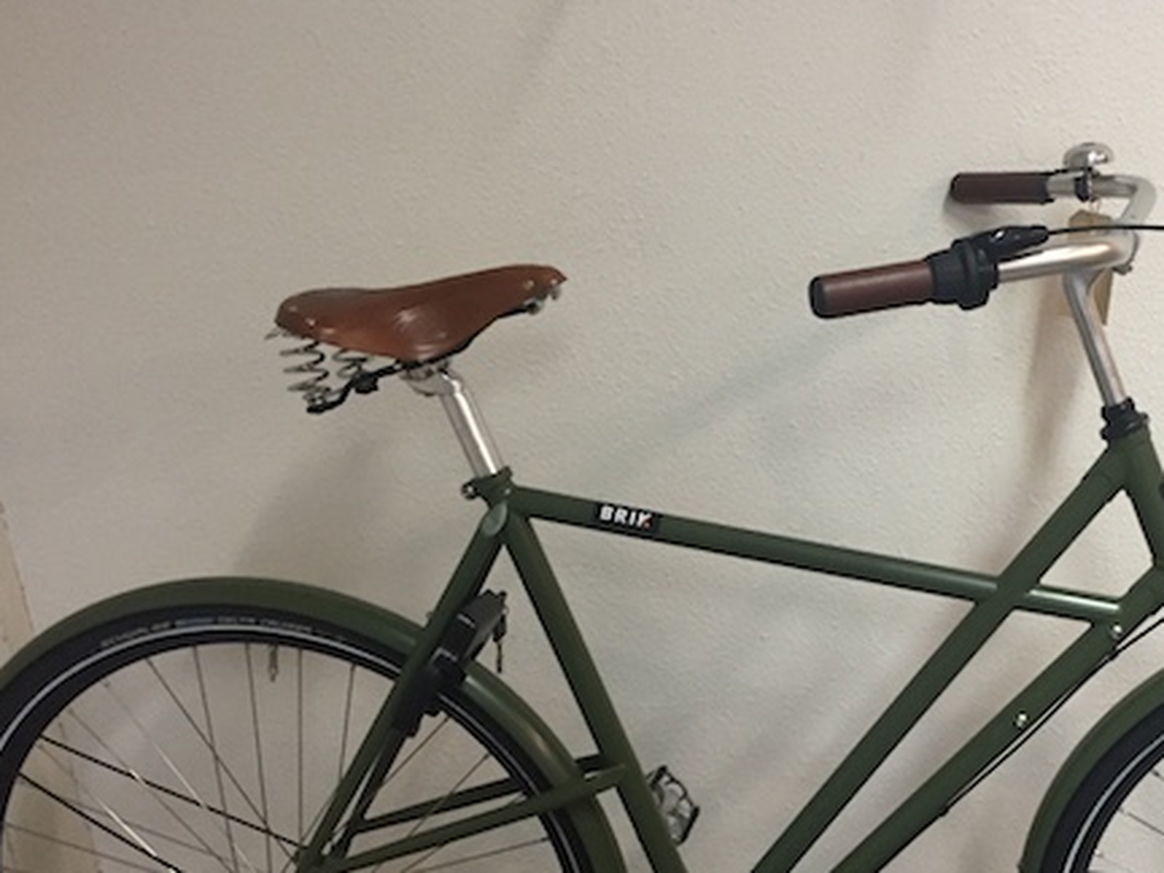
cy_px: 648
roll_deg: +1.3
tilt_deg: -23.7
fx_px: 1580
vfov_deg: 30.4
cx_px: 878
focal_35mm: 47
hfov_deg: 39.3
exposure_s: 1/33
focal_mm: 4.15
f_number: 2.2
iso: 200
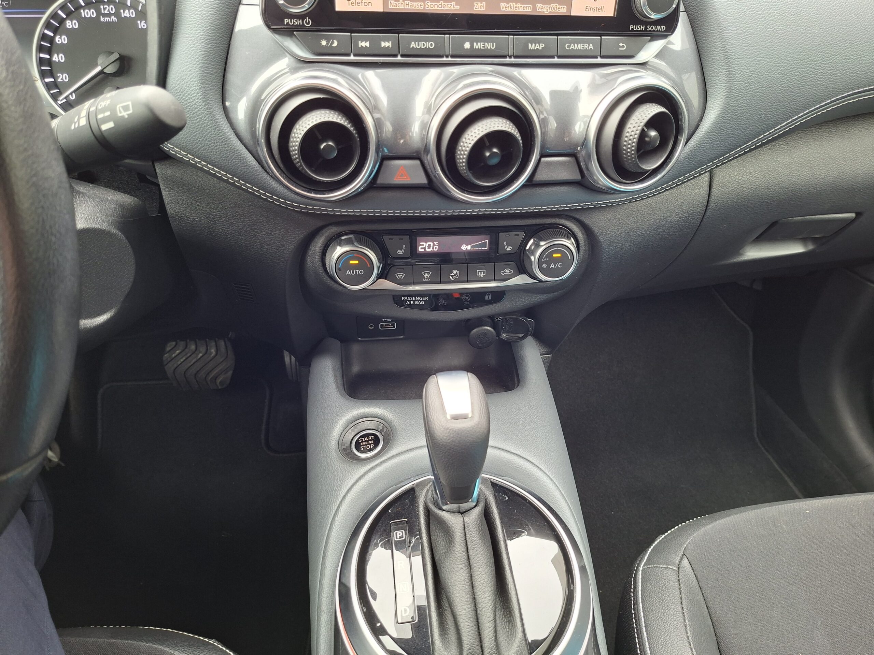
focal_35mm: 23
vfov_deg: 58.9
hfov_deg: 73.9
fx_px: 581
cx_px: 437
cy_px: 328
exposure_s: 1/50
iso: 250
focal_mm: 5.54
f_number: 1.8
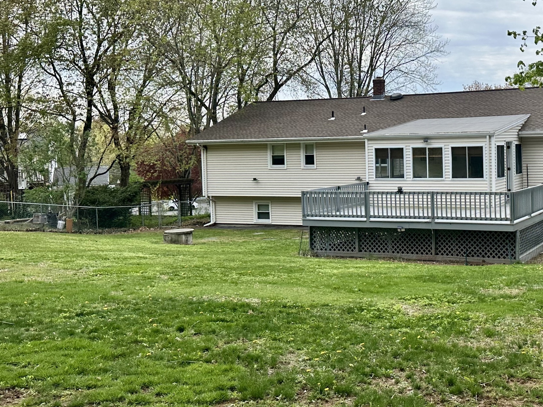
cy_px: 176
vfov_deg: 32.8
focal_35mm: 44
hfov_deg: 41.5
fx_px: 690
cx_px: 417
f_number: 1.78
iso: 80
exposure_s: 1/2660
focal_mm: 6.86
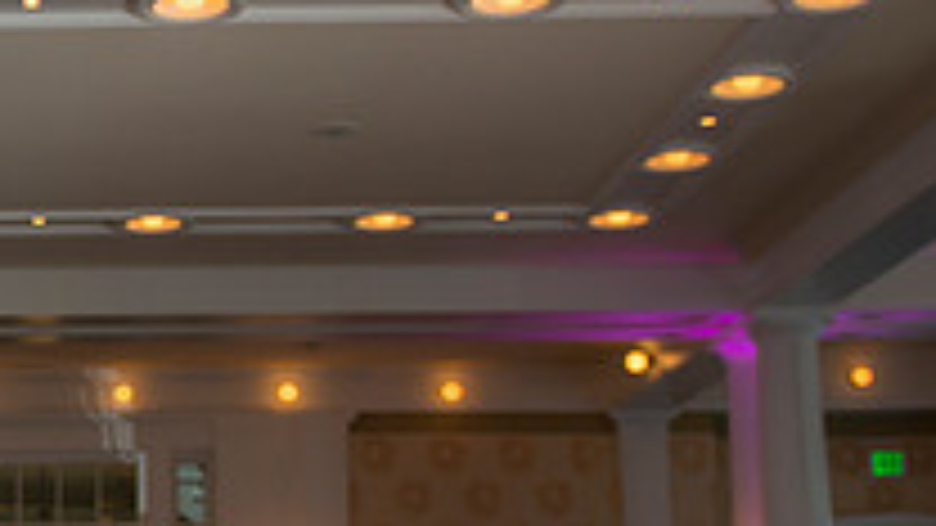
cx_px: -205
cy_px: 319
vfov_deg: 12.6
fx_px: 2383
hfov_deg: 20.7
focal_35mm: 96
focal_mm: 24
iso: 640
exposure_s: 1/160
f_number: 2.8
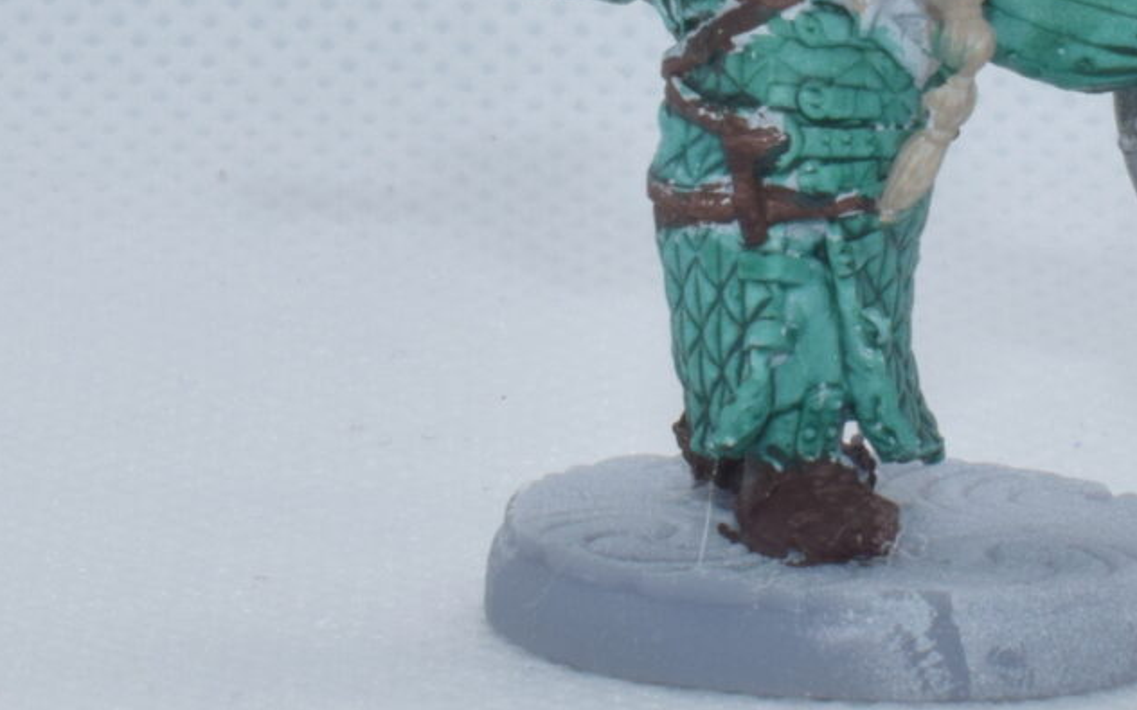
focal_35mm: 223
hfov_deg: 9.4
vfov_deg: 5.9
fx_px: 6910
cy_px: -129
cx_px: 795
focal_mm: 36
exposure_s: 1/125
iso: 800
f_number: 22
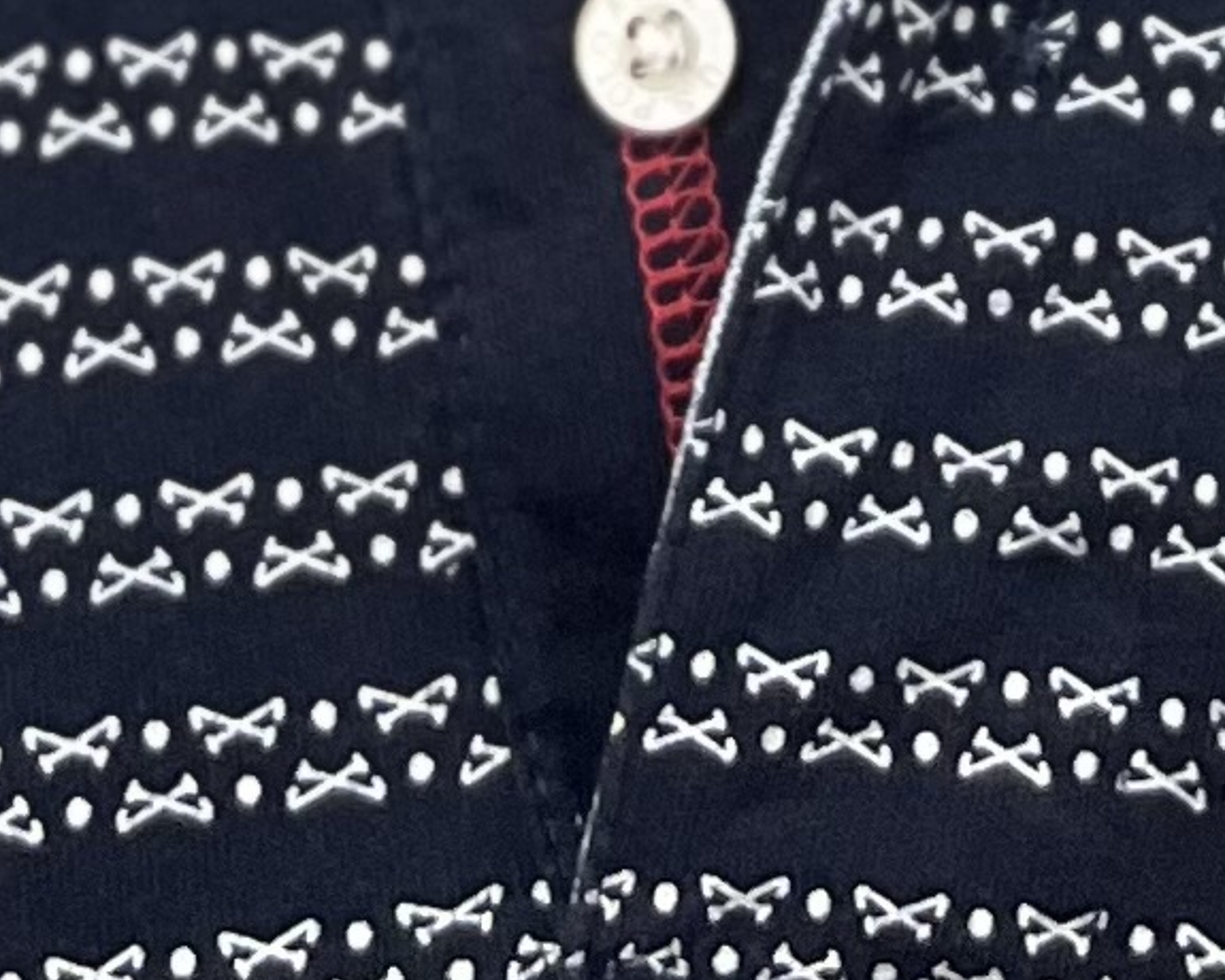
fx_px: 6453
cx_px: 886
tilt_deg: -3.3
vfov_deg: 7.0
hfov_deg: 10.8
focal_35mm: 178
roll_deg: -0.7
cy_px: -2710
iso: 100
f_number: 1.6
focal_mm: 5.1
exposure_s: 1/50
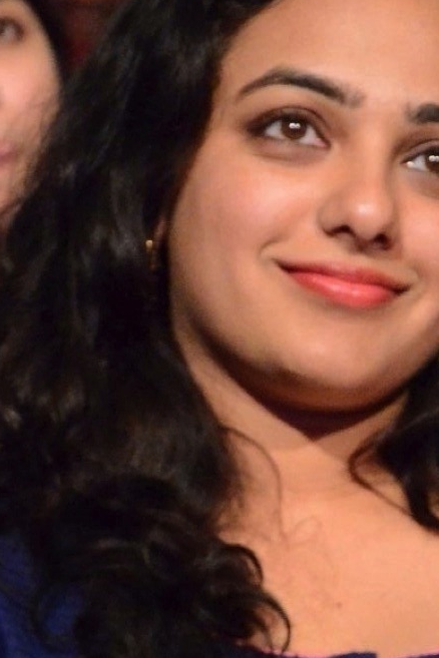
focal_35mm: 330
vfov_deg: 6.2
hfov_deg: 4.2
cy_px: 735
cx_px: 341
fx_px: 6036
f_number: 5.6
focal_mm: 80
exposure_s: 1/125
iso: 8000
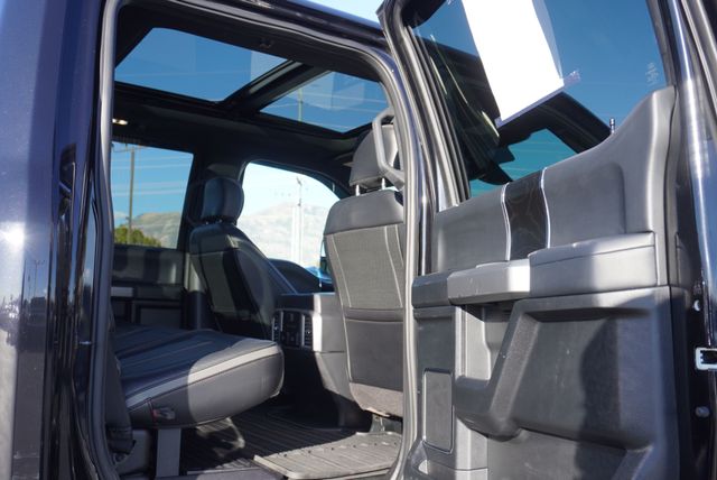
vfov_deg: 38.4
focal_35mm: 34
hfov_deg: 55.1
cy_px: 240
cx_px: 358
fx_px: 688
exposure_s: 1/100
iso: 100
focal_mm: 23
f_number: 5
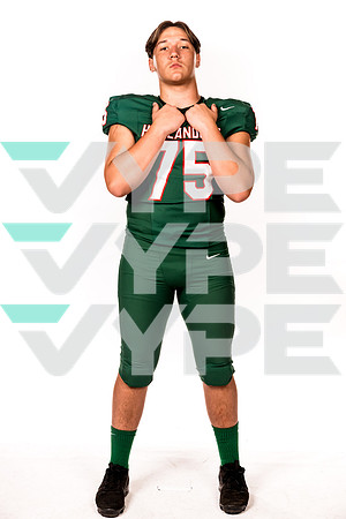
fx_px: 807
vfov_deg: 35.6
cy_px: 260
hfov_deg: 24.2
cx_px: 173
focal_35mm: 56
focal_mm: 56
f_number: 8
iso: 800
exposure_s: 1/400
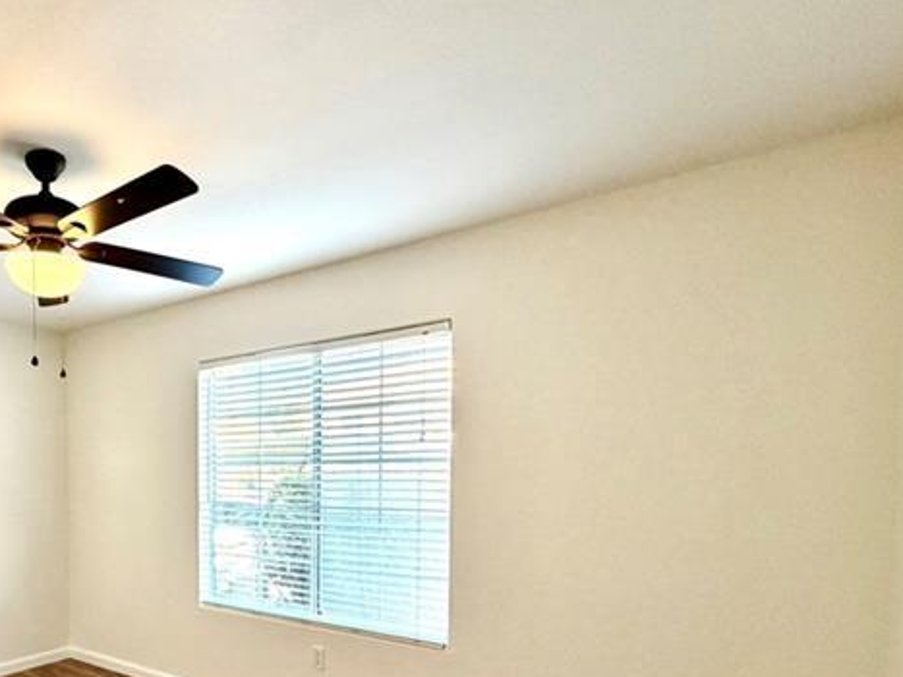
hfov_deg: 65.1
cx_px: 178
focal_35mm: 24
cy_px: 503
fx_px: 626
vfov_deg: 54.3
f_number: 2.2
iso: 250
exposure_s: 1/120
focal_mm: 2.22
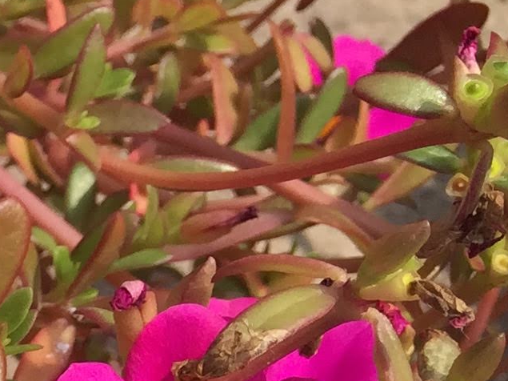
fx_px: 2186
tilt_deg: -46.5
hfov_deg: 10.9
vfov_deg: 9.3
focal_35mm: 149
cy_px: 783
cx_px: -776
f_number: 2.2
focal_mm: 4.15
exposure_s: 1/1522
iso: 32
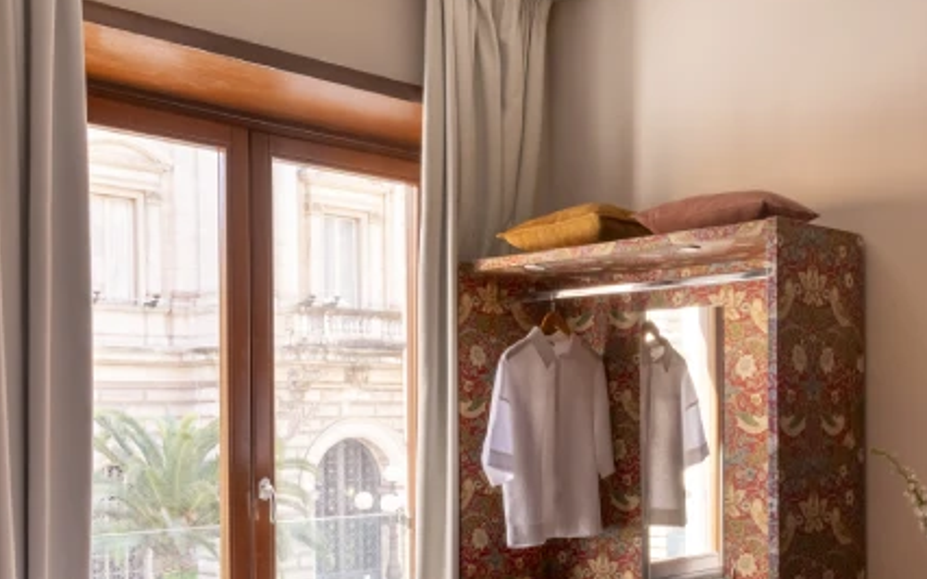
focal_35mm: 46
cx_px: 616
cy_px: 409
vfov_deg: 27.7
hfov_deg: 42.9
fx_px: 1162
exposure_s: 1/100
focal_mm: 24
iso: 400
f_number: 18
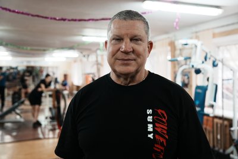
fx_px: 238
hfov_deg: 53.1
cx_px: 119
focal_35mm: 36
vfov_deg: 36.9
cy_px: 80
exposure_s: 1/30
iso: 1600
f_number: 2.8
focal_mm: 36
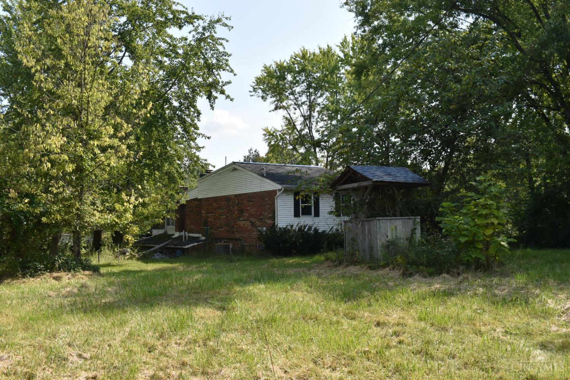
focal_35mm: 34
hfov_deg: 55.1
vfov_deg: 38.4
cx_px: 285
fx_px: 546
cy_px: 190
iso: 100
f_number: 9
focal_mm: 23
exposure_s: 1/200
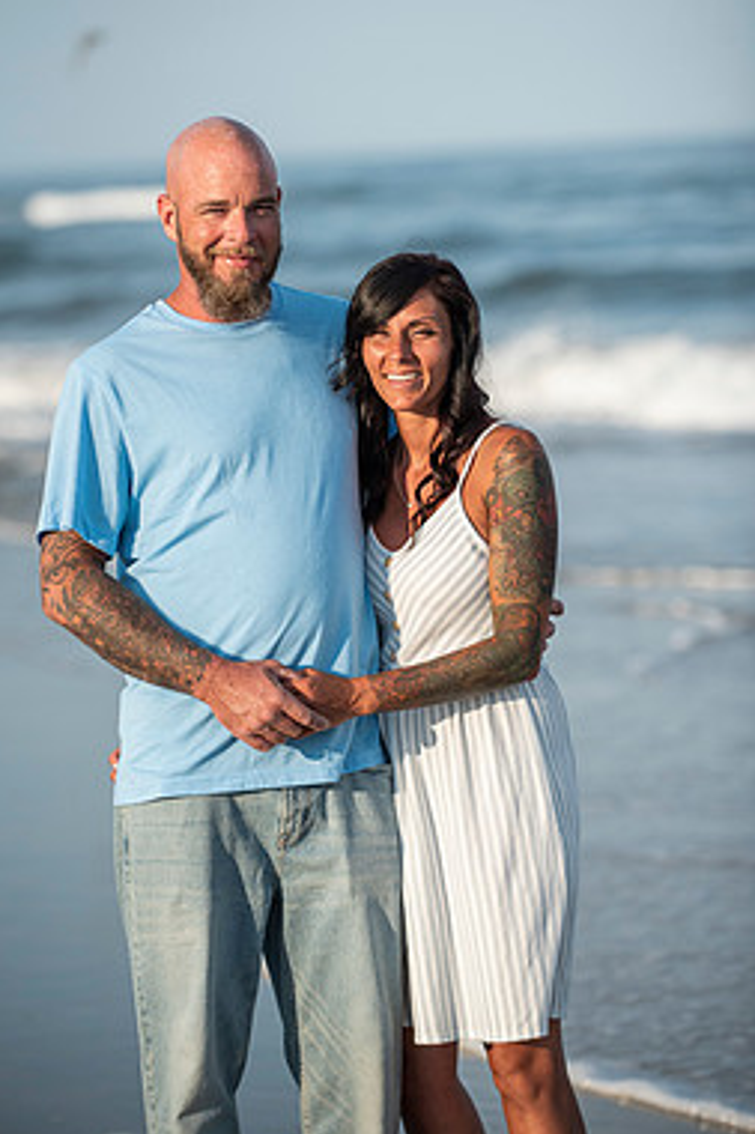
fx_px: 5038
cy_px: 504
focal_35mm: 160
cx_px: 322
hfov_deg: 8.6
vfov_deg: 12.8
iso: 250
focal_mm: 135
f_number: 3.2
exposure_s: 1/4000
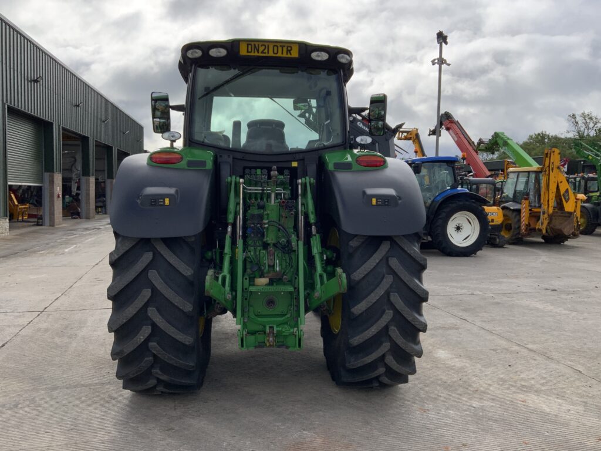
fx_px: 503
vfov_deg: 48.2
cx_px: 300
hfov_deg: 61.7
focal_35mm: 29
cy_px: 226
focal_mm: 3
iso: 16
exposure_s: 1/1786
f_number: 1.8
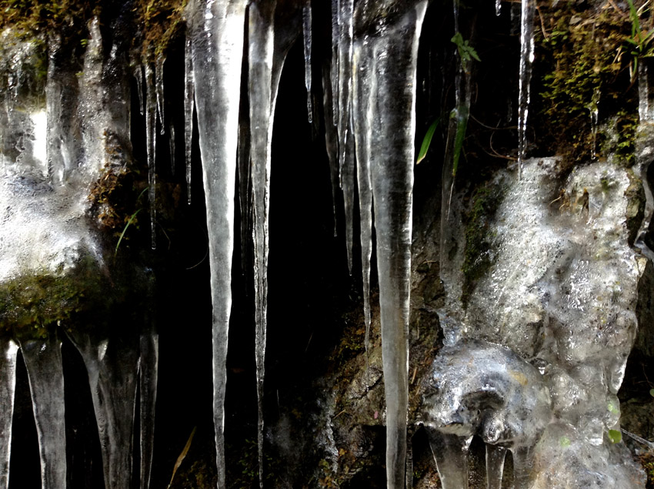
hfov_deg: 55.4
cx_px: 327
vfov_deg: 42.8
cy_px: 244
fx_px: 623
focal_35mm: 33
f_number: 2.4
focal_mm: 3.3
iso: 50
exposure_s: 1/24
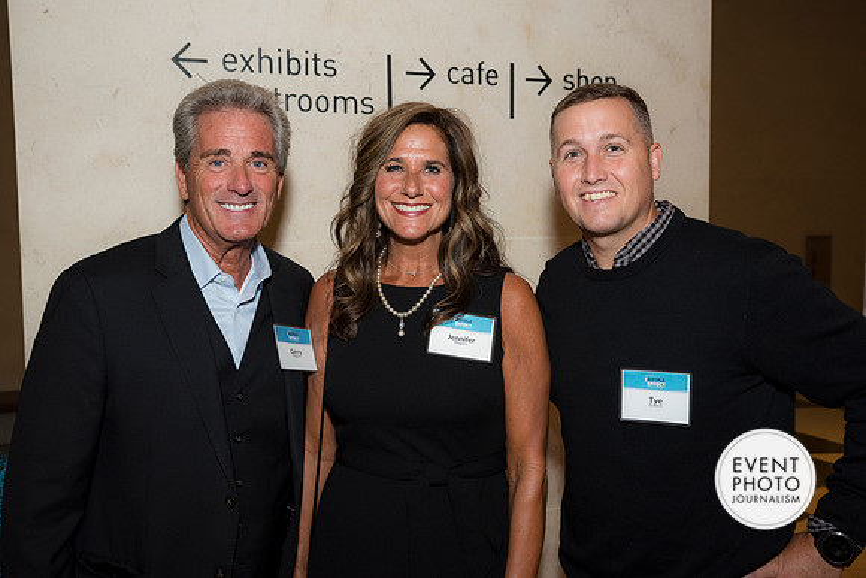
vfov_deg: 35.1
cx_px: 433
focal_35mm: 38
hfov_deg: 50.7
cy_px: 289
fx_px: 914
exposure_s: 1/125
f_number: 5.6
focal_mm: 38
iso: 800
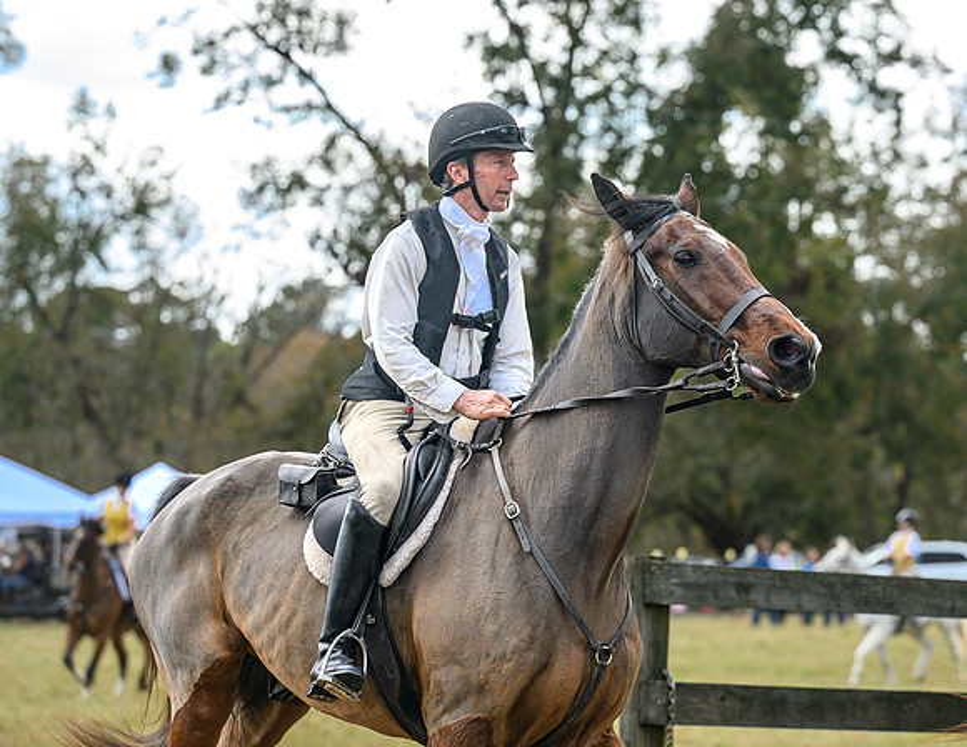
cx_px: 521
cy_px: 298
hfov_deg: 14.9
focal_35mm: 131
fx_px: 3700
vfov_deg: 11.5
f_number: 3.5
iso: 640
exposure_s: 1/1000
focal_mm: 99
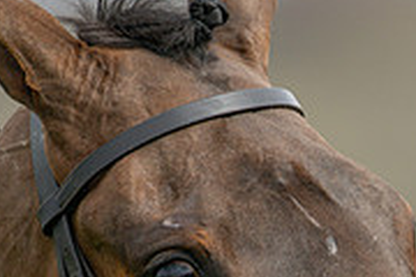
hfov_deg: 1.4
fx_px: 17332
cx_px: 471
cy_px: 485
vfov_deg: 0.9
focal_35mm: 1500
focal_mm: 400
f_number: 4.5
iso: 200
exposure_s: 1/1000
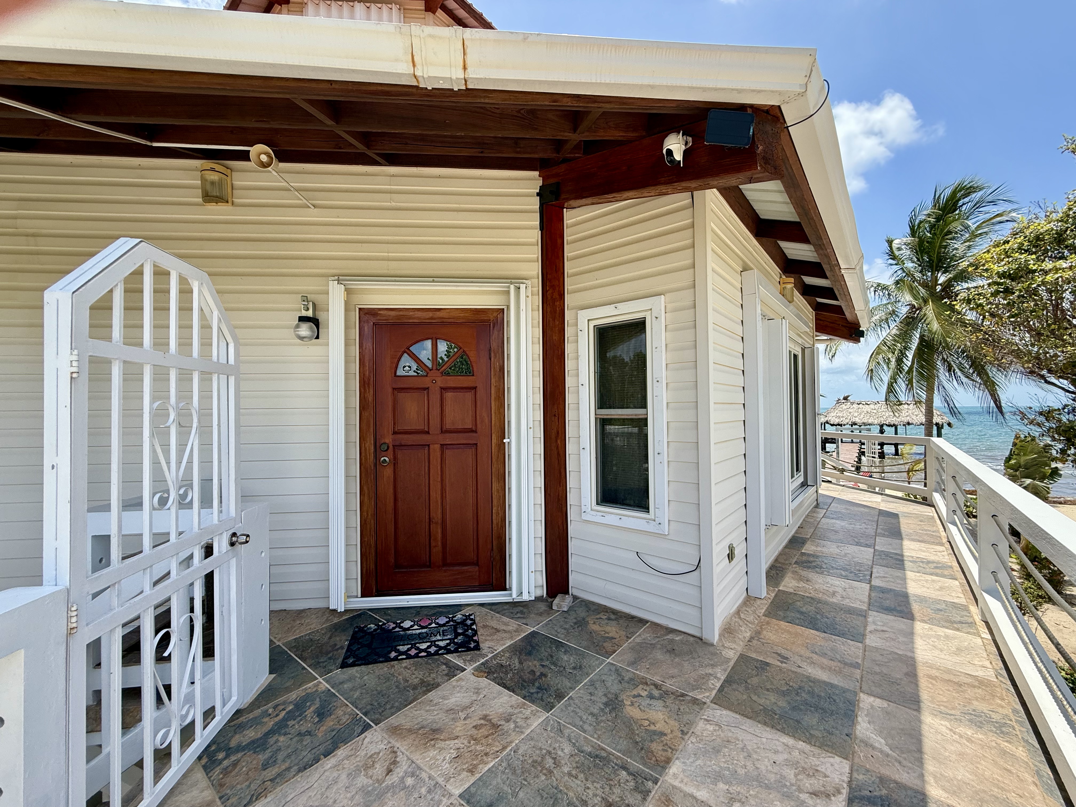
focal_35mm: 14
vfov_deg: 85.7
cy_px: 404
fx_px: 435
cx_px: 538
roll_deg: +0.7
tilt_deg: +1.8
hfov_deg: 102.1
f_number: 2.2
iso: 50
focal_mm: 2.22
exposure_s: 1/820
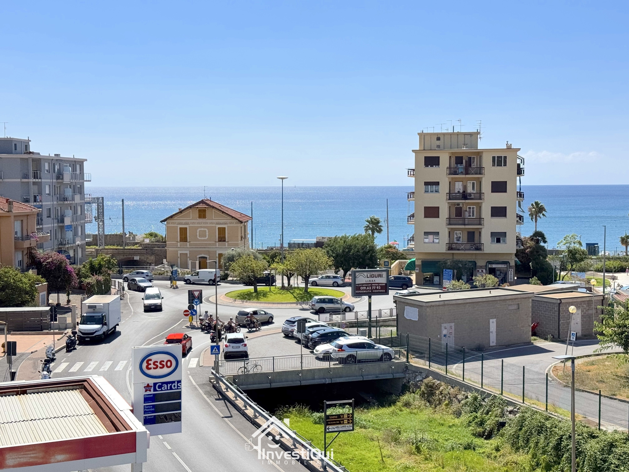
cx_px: 314
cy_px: 236
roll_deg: +0.5
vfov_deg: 30.3
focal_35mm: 48
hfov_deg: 39.7
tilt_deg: -3.5
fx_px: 872
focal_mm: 6.76
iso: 80
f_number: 1.78
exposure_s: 1/12500
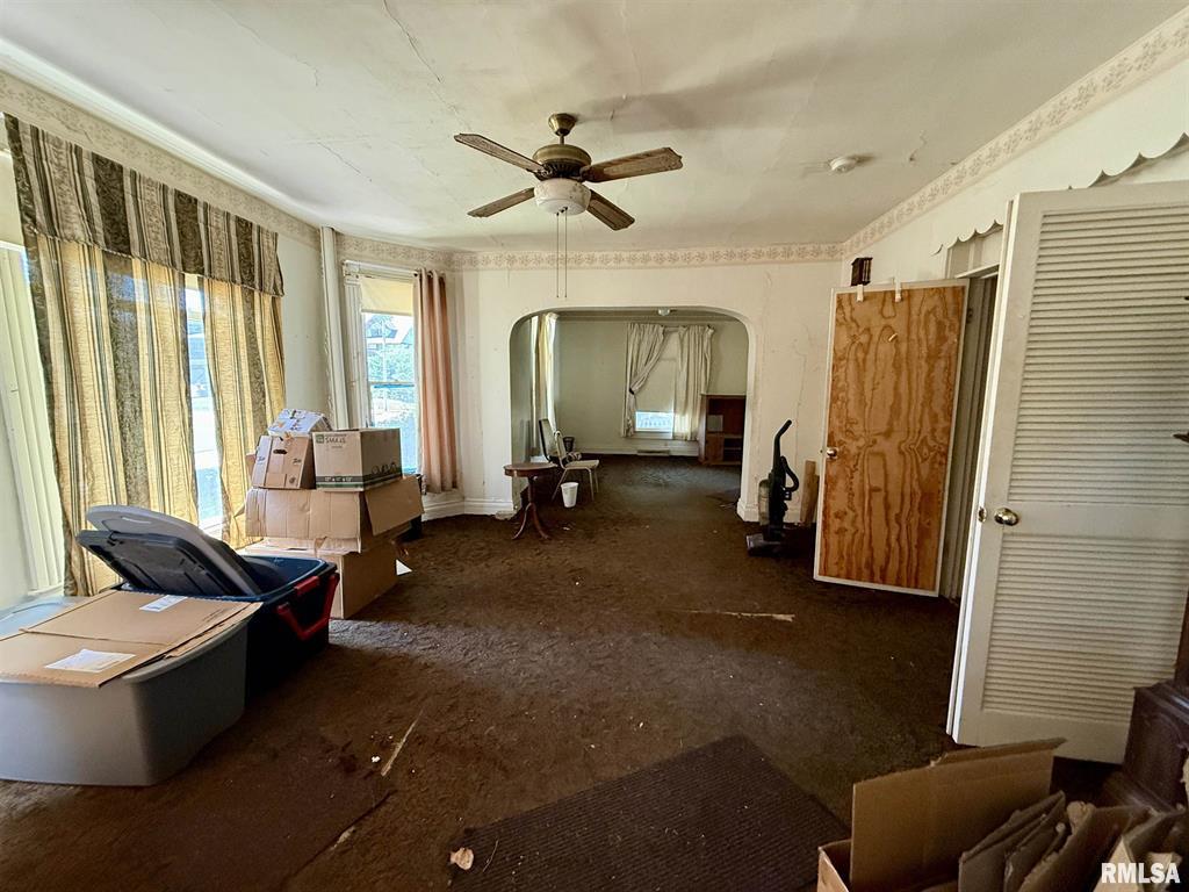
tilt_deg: -7.6
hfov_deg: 102.1
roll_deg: -0.5
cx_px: 594
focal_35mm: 14
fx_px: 481
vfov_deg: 85.7
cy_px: 446
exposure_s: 1/60
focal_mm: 2.22
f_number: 2.2
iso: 500
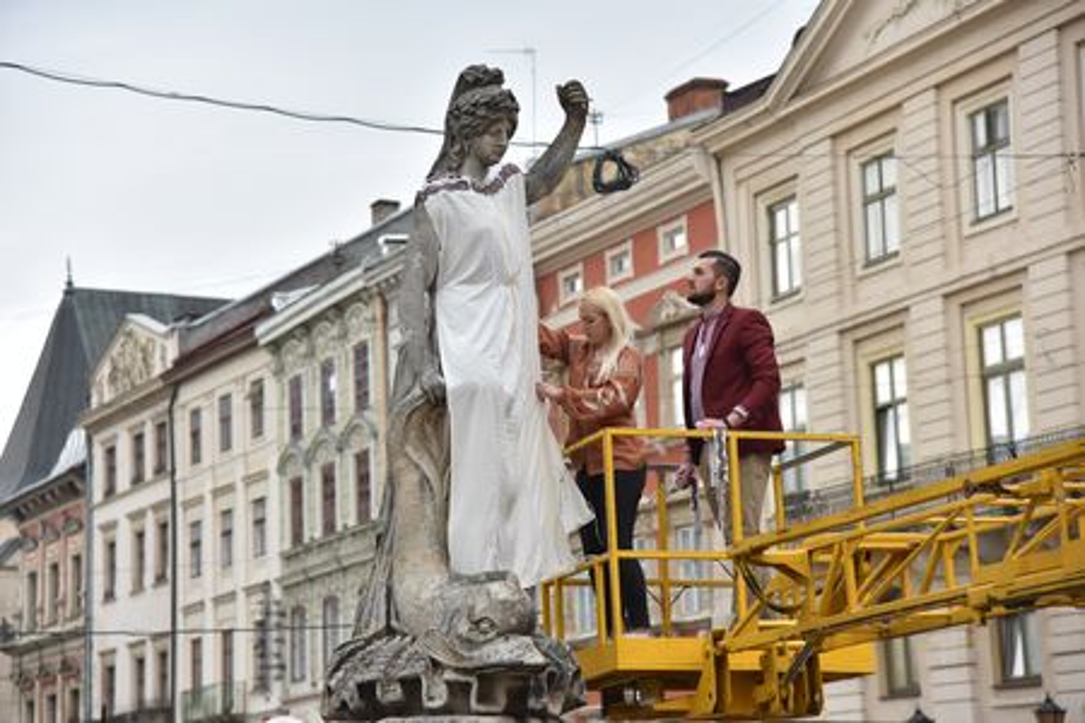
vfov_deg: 14.0
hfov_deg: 20.8
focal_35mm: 98
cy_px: 362
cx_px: 542
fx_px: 2953
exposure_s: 1/1000
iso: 400
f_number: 4.5
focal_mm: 98
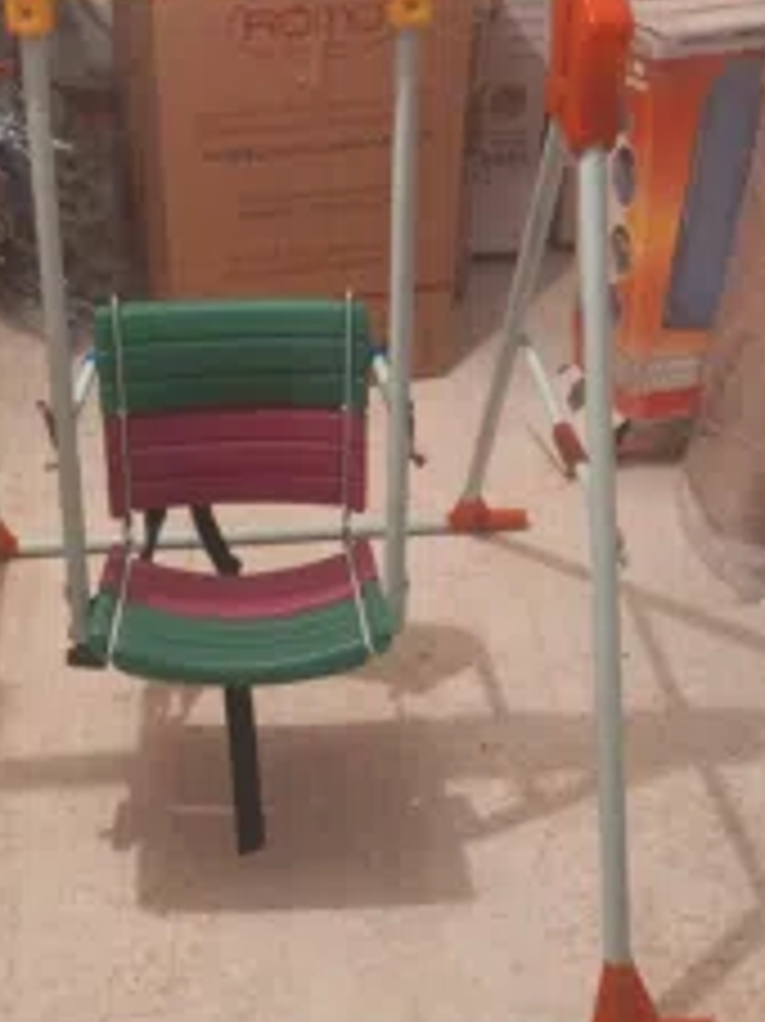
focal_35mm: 44
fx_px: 1298
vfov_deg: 43.0
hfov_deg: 32.7
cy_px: 509
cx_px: 284
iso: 500
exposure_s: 1/20
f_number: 2
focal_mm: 4.6
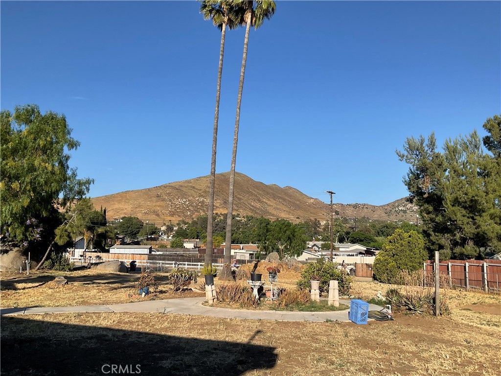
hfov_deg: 61.7
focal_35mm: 29
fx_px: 420
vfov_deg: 48.2
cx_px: 250
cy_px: 188
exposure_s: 1/1984
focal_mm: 3
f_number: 1.8
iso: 16
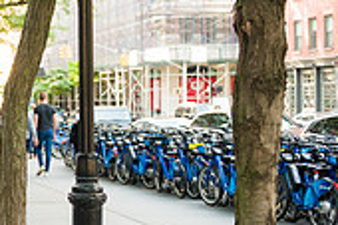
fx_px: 863
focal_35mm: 92
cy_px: 125
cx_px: -165
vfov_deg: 14.8
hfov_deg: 19.4
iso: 800
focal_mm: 27
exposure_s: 1/500
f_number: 3.2
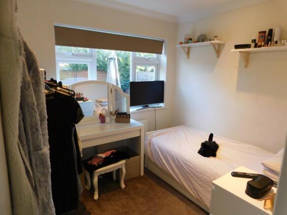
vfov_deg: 58.9
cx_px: 144
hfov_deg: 73.9
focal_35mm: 23
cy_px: 108
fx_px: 191
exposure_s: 1/30
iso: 220
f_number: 3
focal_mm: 4
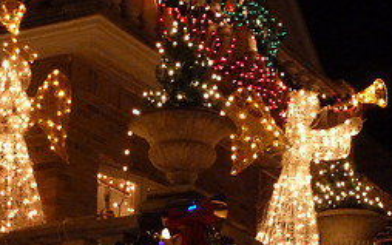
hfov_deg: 15.7
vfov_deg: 9.7
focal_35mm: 133
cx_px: 245
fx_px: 1422
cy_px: 295
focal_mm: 9.1
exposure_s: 1/13
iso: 800
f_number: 3.9
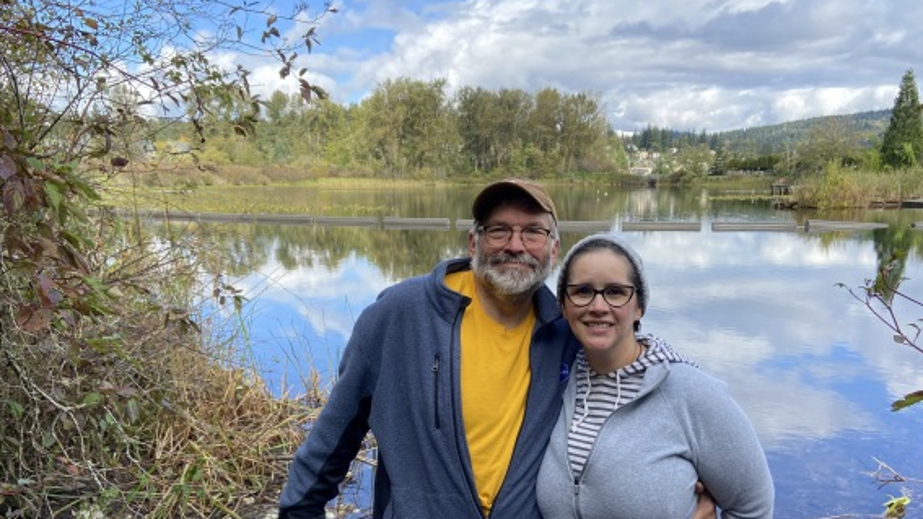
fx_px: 783
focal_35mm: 32
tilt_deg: -11.9
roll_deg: +0.0
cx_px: 492
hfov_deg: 61.0
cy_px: 350
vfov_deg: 36.3
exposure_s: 1/1025
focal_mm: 4.25
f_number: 1.8
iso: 32
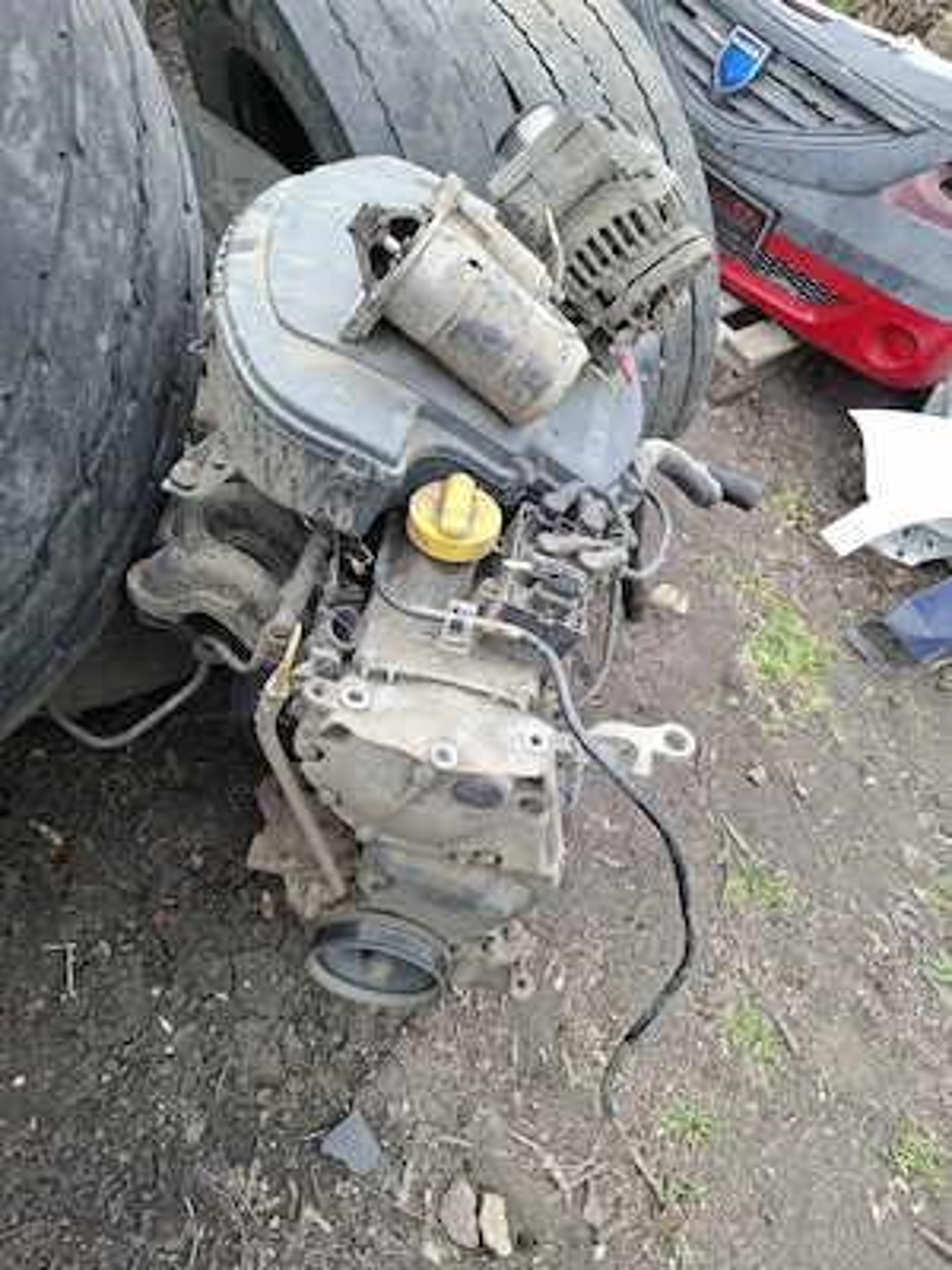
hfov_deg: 58.9
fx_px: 843
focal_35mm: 23
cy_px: 635
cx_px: 476
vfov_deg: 73.9
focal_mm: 5.54
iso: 50
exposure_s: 1/169
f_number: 1.8
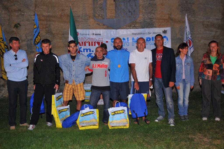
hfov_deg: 53.2
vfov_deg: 36.8
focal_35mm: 36
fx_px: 224
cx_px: 112
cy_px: 74
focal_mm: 24
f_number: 3.5
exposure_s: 1/160
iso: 250
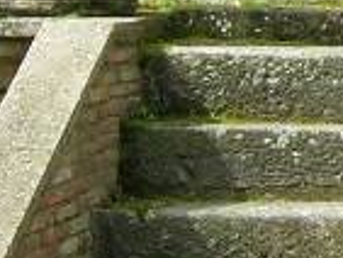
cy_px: -273
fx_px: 2450
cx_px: 577
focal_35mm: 247
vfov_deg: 5.9
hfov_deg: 7.8
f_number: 4.9
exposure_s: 1/163
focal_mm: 5.7
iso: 50
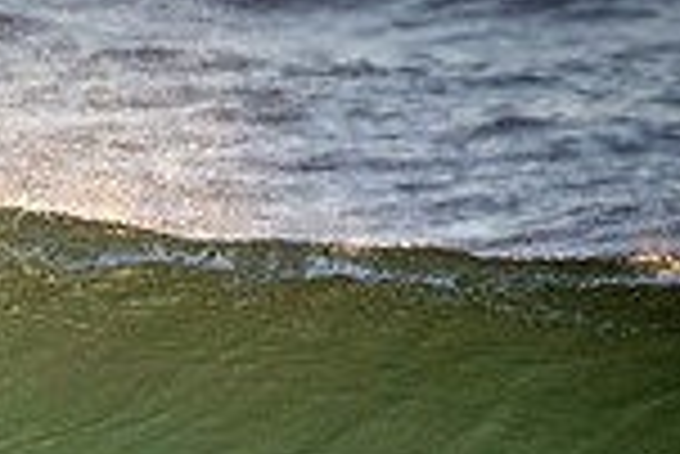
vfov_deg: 0.5
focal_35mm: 2877
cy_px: 668
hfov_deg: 0.7
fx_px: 54395
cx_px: -212
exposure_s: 1/2000
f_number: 5.6
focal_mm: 500
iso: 1000
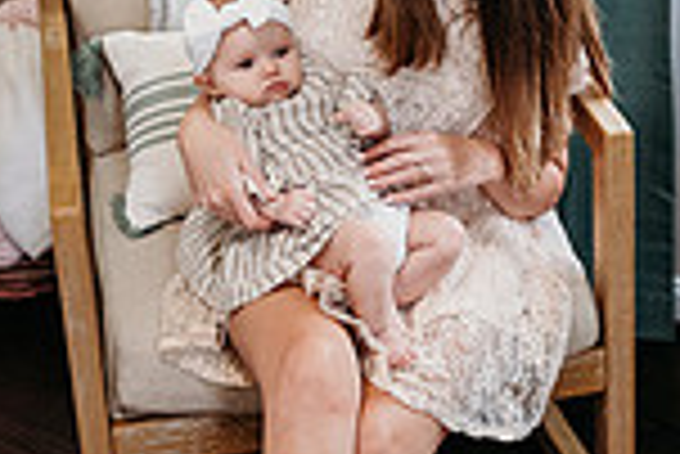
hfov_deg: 22.1
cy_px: 29
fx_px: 1739
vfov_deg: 14.7
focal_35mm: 92
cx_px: 405
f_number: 2.5
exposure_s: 1/200
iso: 1600
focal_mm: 24
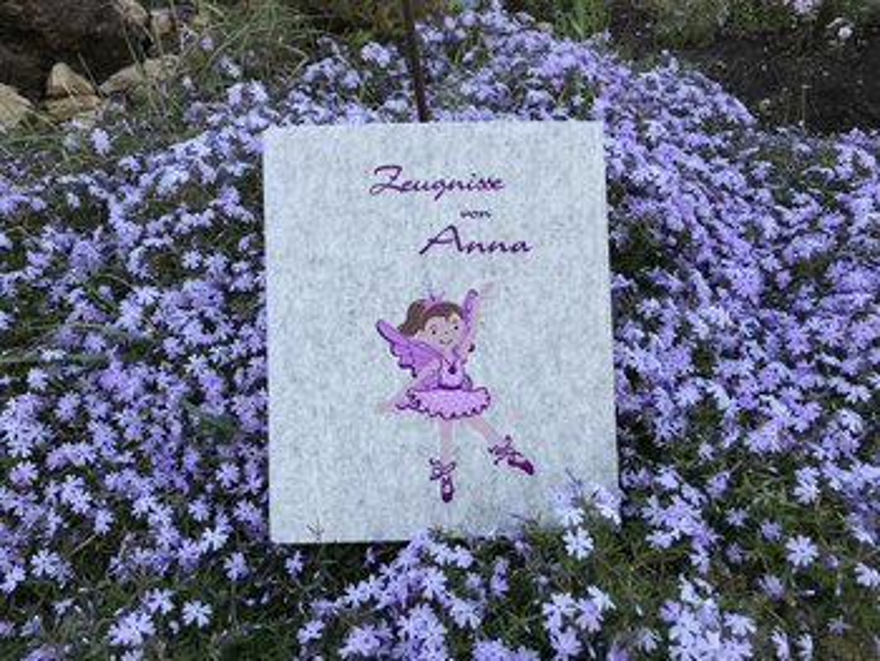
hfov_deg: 63.4
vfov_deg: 49.8
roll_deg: +2.8
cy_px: 330
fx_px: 712
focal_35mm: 28
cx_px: 440
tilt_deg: -43.4
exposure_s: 1/424
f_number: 1.8
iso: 20
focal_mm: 3.99
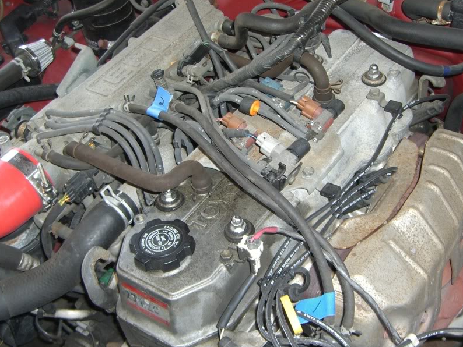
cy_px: 193
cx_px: 248
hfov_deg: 38.9
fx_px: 656
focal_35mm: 49
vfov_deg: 29.7
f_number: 2.8
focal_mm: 7.9
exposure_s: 1/60
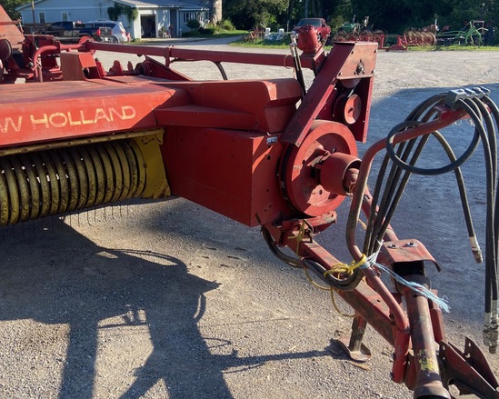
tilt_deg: -17.5
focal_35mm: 37
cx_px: 175
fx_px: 546
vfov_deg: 40.1
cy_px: 176
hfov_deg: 48.4
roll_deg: +2.4
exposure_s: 1/949
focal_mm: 4.25
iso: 32
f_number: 1.8
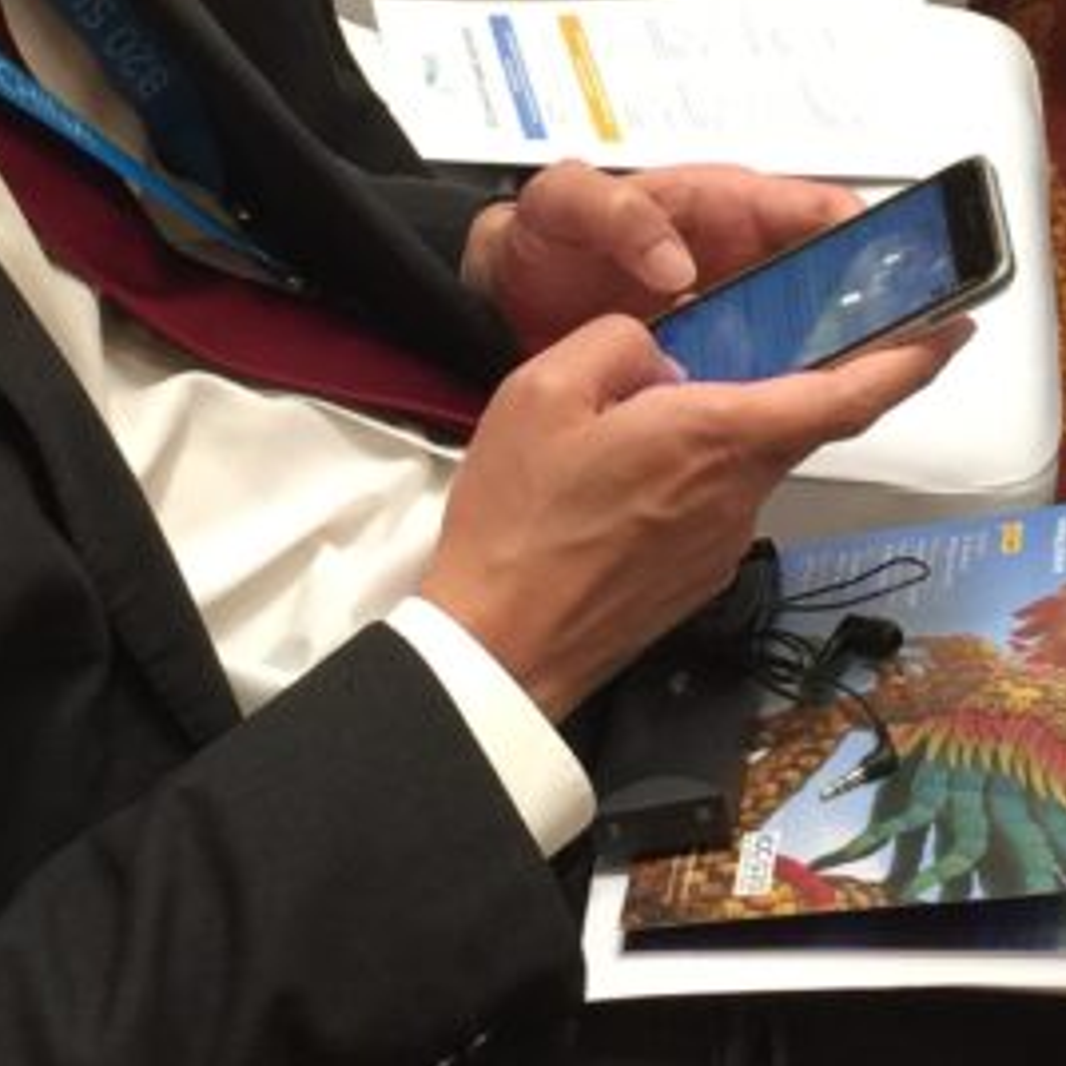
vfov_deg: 17.5
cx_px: 740
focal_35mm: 98
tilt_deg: -28.9
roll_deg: +0.2
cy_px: 123
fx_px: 3414
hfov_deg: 17.7
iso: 64
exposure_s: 1/33
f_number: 2.2
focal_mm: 4.15
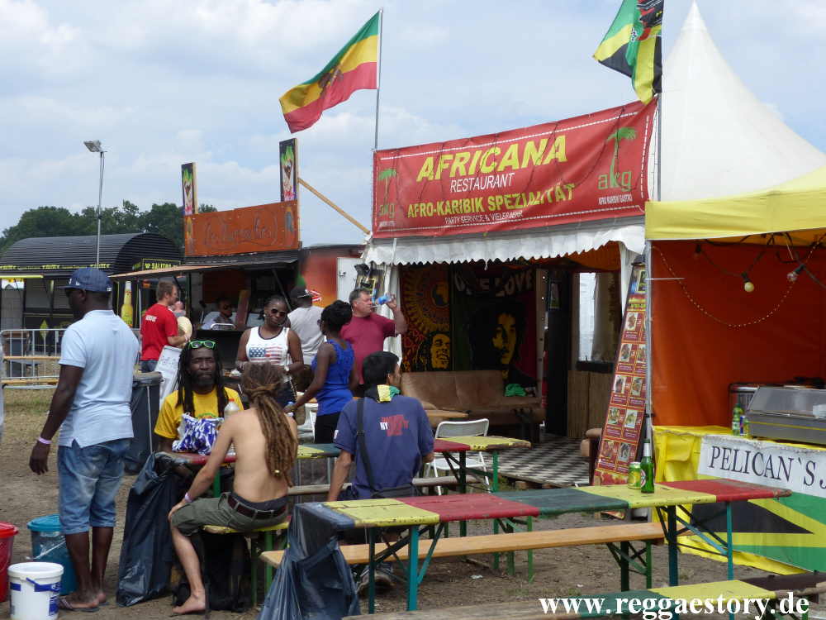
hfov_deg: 38.9
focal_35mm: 49
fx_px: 1169
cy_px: 310
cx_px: 413
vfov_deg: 29.7
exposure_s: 1/1000
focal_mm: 8.7
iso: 100
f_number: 4
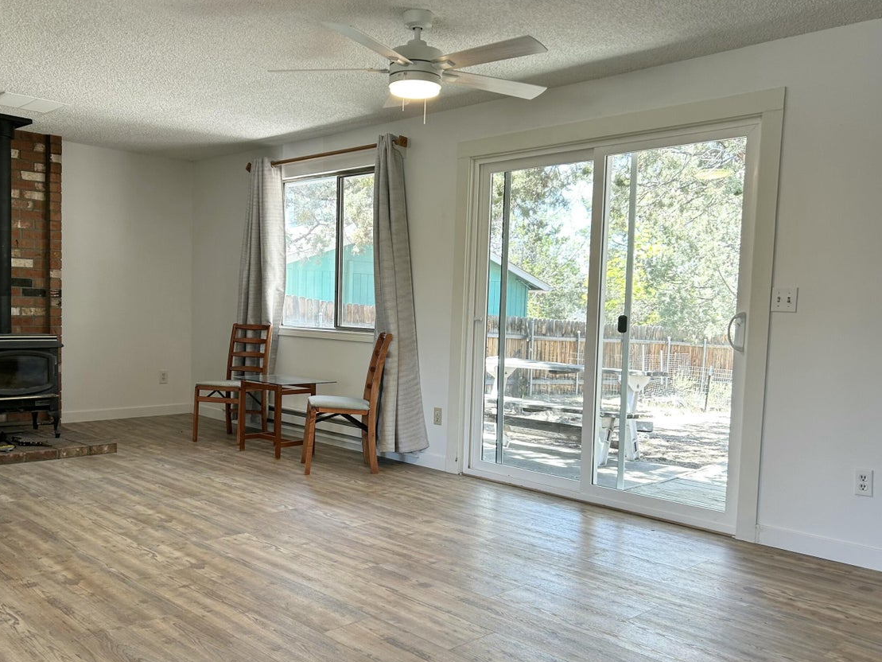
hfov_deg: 56.7
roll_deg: -1.3
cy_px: 360
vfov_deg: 44.1
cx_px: 394
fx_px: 815
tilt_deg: -3.7
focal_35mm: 32
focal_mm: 5.7
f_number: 1.5
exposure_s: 1/120
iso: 64
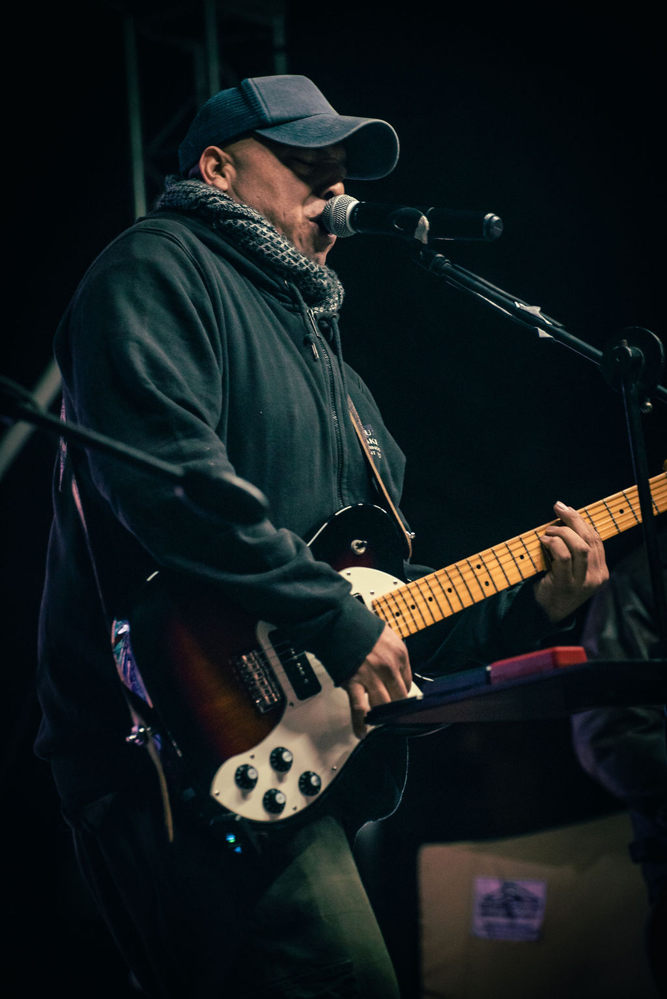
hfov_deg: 11.0
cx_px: 334
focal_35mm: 125
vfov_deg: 16.4
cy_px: 500
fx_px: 3471
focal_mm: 125
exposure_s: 1/200
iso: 2000
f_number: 4.8
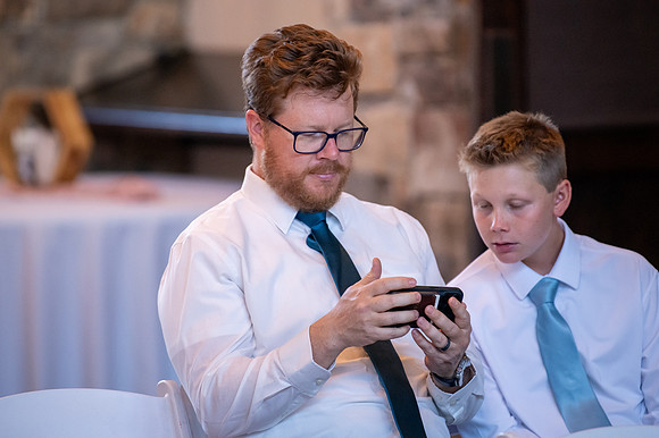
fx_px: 4391
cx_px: 330
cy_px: 219
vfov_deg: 5.7
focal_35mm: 240
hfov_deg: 8.6
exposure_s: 1/320
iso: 3200
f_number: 2.8
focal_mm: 200
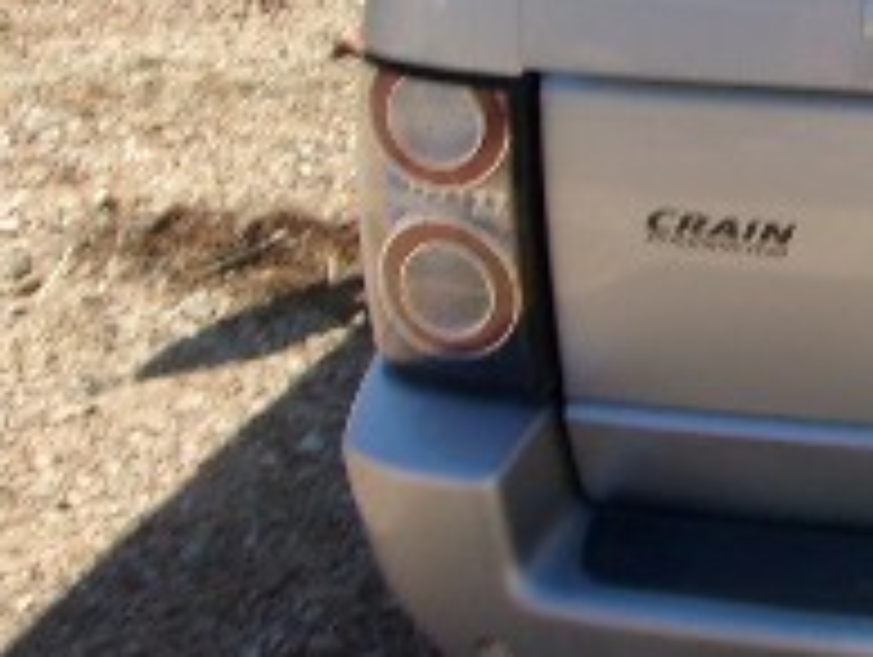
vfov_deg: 16.3
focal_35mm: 89
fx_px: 2247
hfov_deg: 19.4
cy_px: 18
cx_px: 1274
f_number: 10.4
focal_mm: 4.9
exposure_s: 1/42
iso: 80
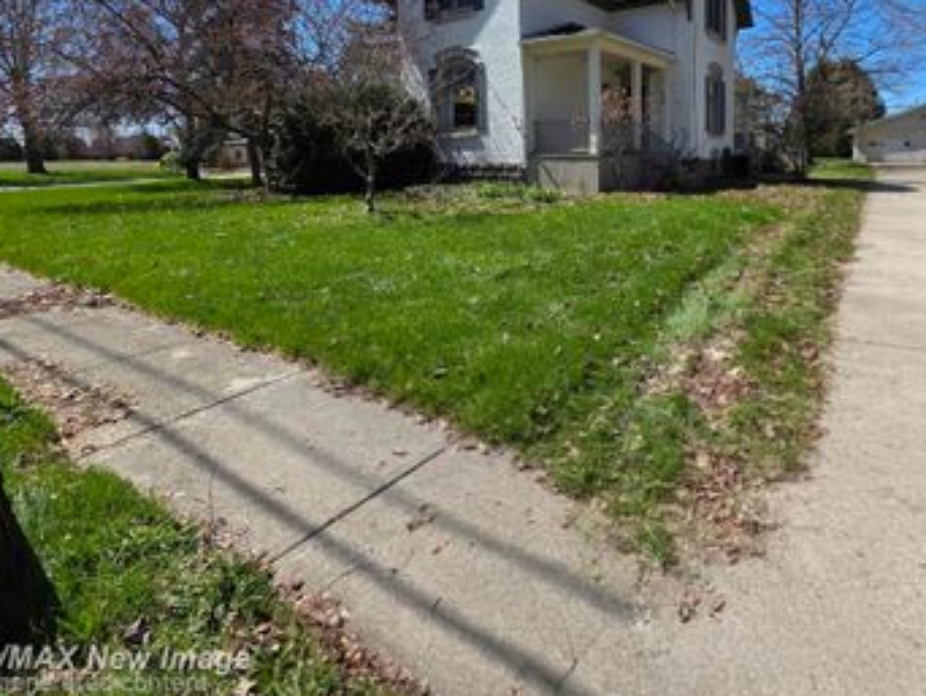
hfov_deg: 82.6
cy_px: 202
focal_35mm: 19
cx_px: 593
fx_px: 509
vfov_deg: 65.8
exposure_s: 1/2000
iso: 40
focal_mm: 2.2
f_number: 1.9
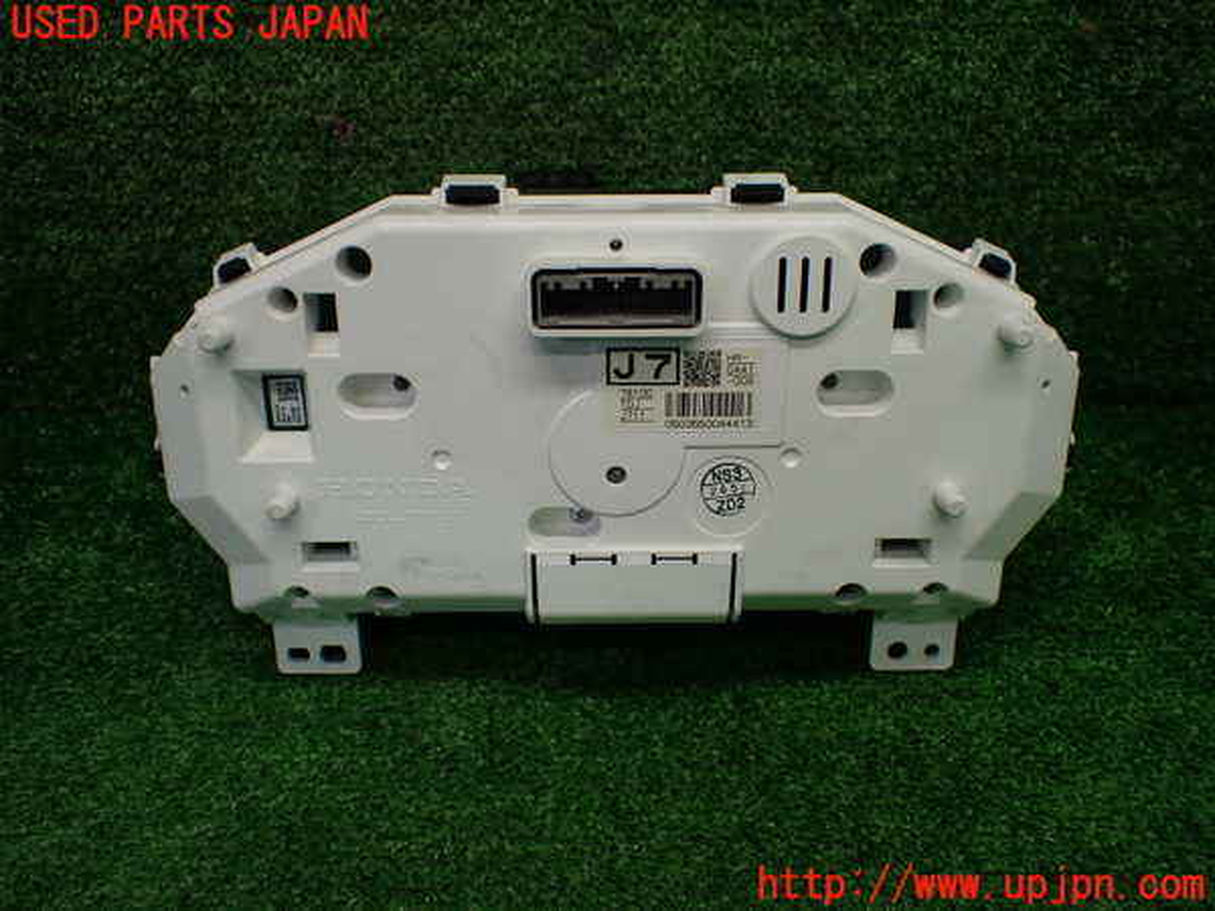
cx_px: 608
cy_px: 456
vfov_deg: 46.8
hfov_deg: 60.0
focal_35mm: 30
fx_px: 1053
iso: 160
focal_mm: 5.4
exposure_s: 1/125
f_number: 2.3
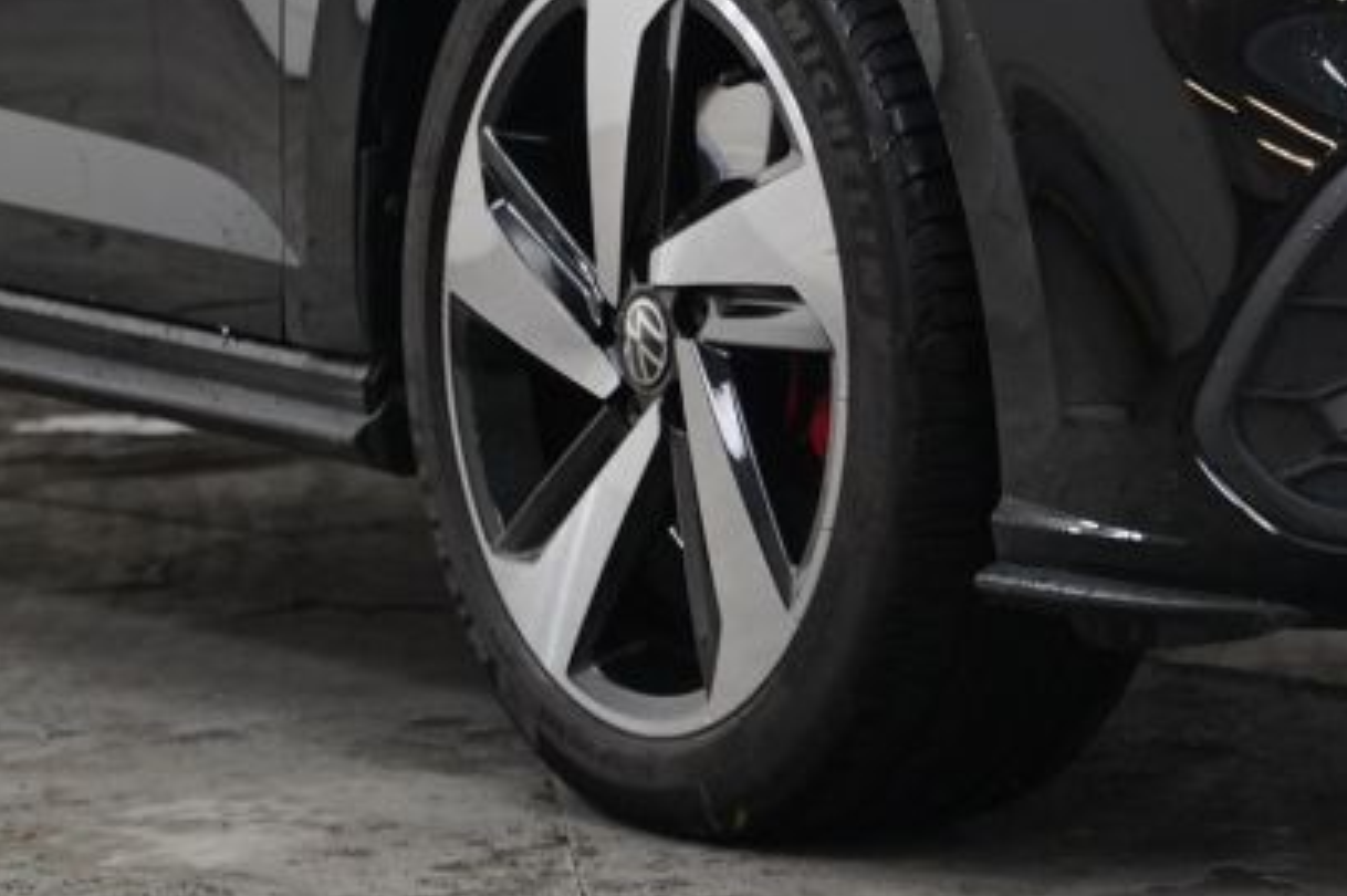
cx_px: 1151
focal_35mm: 217
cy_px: -329
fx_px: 8127
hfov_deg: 9.4
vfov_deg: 6.3
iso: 1600
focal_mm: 55.1
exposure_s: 1/160
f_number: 4
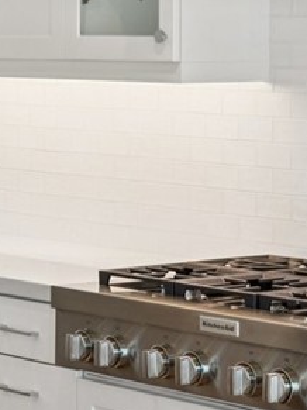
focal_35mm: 169
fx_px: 2000
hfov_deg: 8.7
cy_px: 86
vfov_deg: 11.7
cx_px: 35
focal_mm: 50
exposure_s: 1/100
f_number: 8
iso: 400
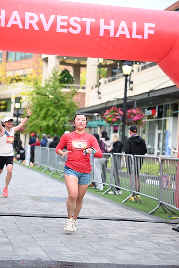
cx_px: 90
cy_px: 134
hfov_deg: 16.7
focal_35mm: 82
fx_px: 611
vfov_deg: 24.8
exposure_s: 1/1600
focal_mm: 82
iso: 1000
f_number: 2.8
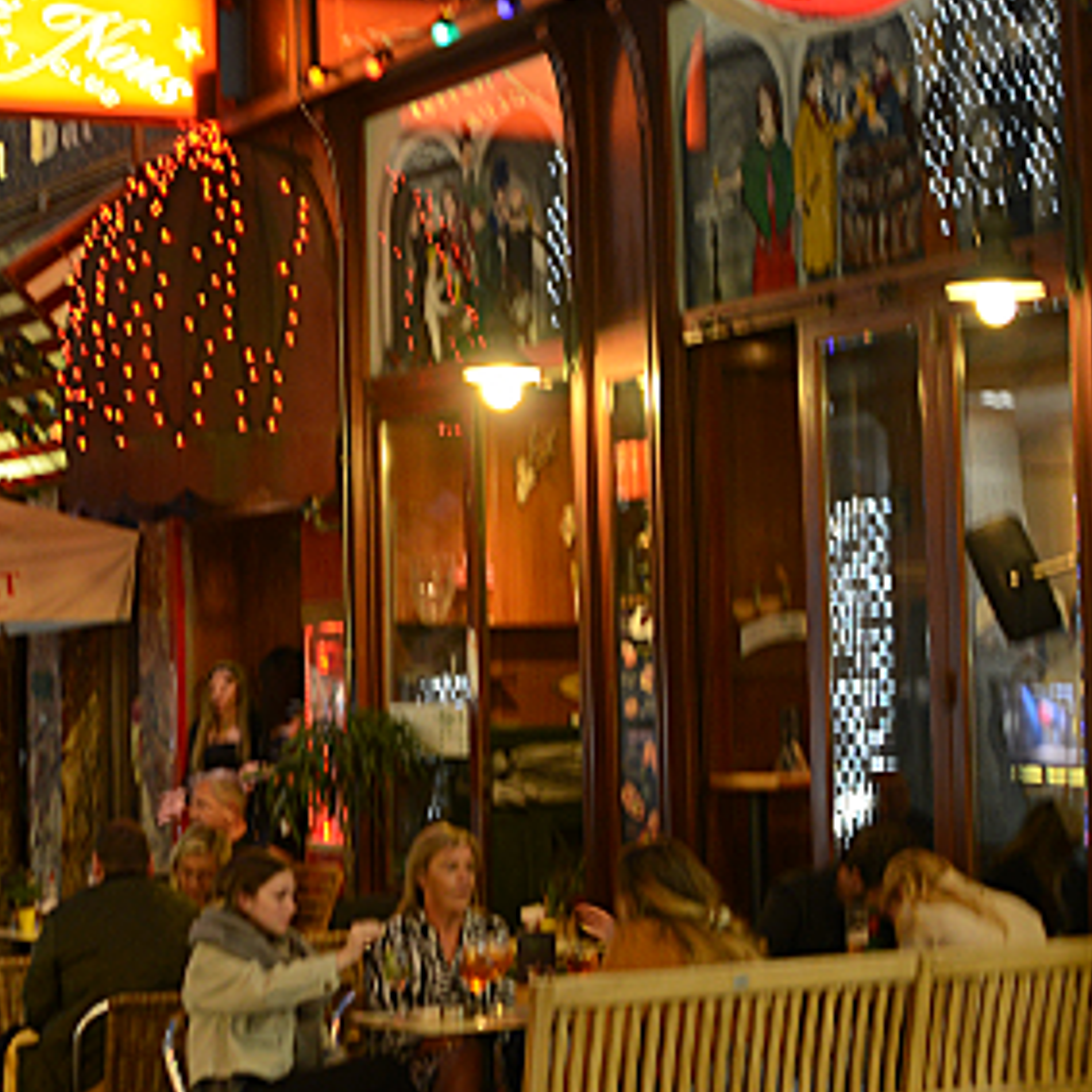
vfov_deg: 20.6
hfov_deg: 20.2
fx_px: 2998
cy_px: 430
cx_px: 73
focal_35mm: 84
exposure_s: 1/6
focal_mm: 28
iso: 320
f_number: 3.5
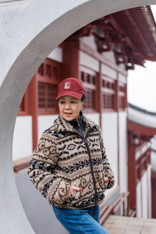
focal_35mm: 50
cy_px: 117
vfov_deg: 39.6
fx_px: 325
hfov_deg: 27.0
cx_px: 78
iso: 160
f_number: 1.8
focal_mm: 50
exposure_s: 1/1250
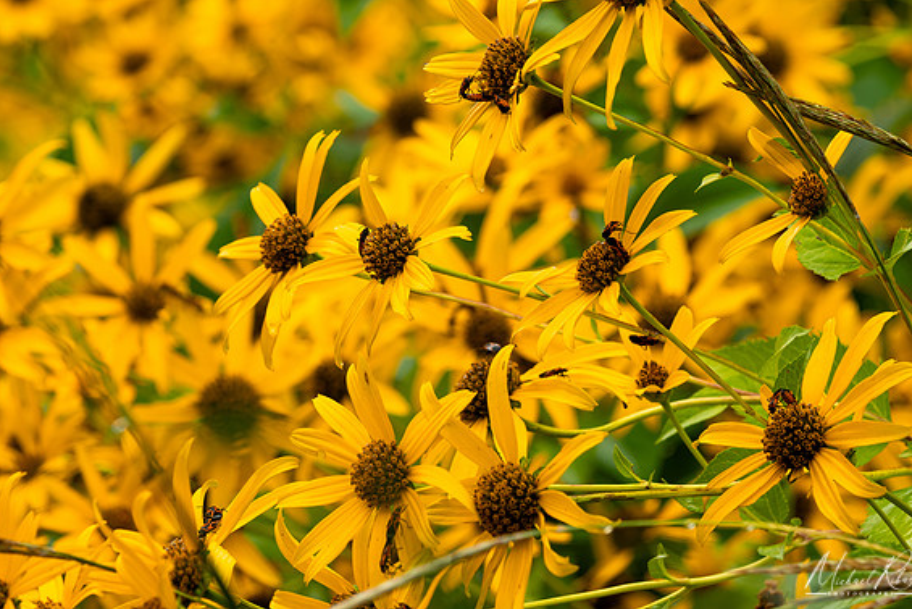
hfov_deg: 7.2
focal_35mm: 285
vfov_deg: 4.8
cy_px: 298
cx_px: 463
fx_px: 7221
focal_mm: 185
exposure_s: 1/50
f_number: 8
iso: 100
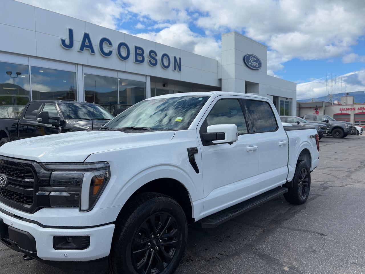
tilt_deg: -2.9
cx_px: 182
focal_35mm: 26
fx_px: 274
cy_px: 137
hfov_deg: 67.3
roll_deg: +1.1
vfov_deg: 53.1
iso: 50
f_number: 1.6
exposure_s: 1/2985
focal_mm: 5.96
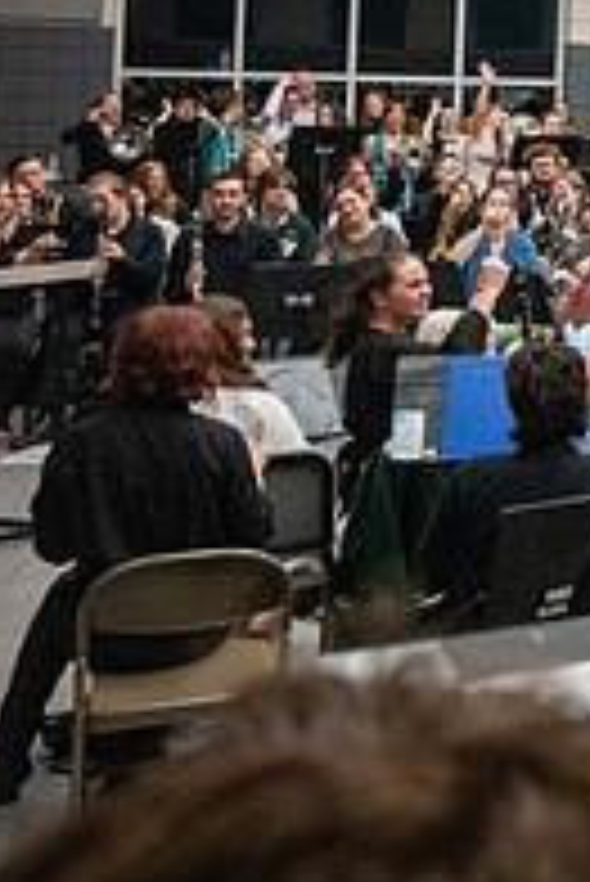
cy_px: 52
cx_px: 1207
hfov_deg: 15.2
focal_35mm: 71
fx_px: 1742
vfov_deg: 27.2
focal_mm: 24
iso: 10000
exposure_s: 1/500
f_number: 4
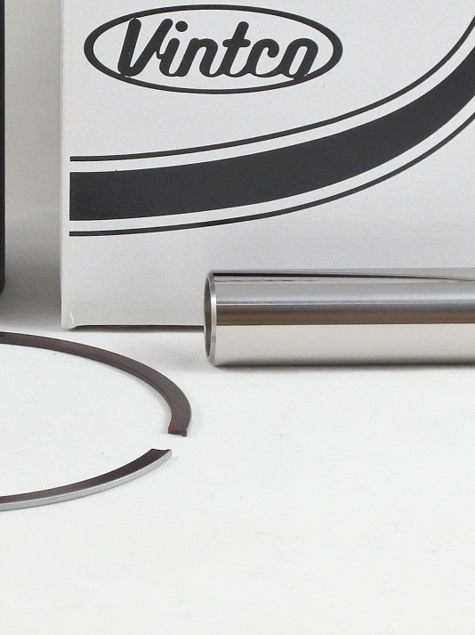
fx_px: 1923
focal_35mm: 105
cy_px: 111
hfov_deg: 13.9
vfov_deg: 18.5
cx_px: 8
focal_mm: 15.7
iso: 560
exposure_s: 1/125
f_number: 4.2
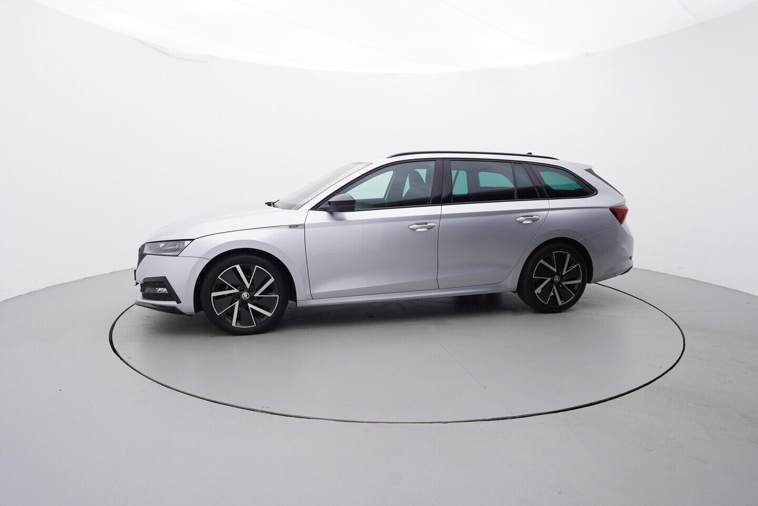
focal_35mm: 22
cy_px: 253
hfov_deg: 77.3
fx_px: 474
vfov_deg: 56.2
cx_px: 379
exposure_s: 1/80
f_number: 5
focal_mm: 15
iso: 200
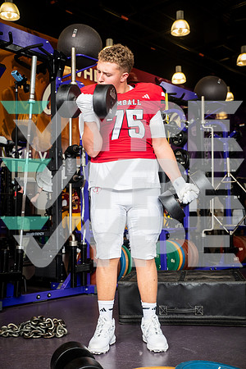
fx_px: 471
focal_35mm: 46
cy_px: 184
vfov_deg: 42.7
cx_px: 123
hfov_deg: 29.2
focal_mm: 46
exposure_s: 1/250
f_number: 5.6
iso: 500
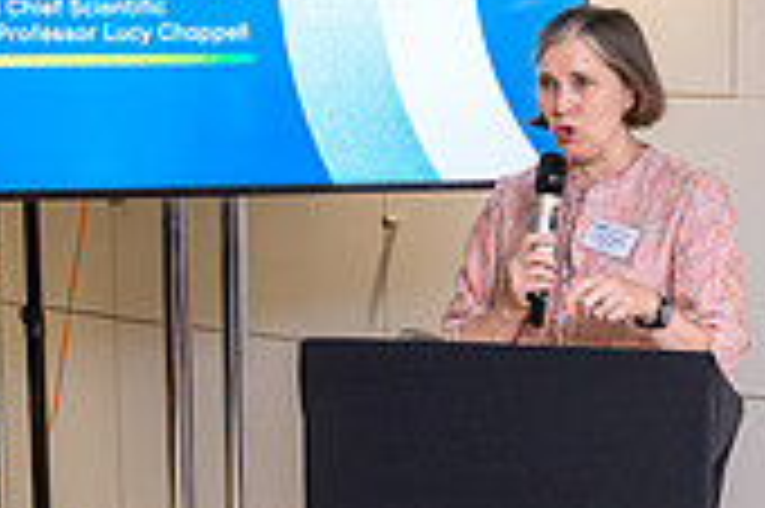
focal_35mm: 89
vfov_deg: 15.3
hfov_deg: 22.1
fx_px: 1889
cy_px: 223
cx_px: 747
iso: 1600
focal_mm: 26
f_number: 4.5
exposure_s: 1/200
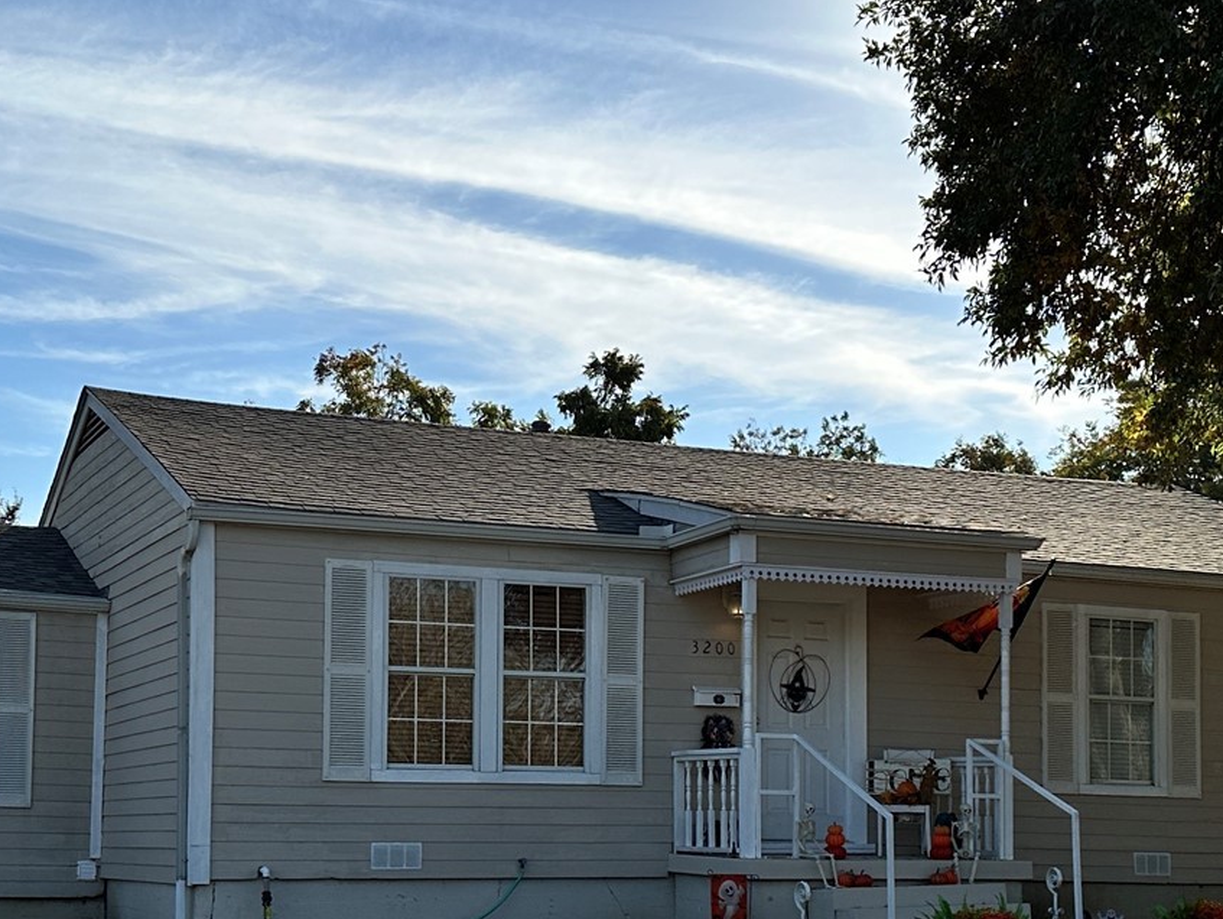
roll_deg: -0.6
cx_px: 585
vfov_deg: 24.8
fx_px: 2050
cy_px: 734
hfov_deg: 33.2
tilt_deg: +3.6
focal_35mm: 58
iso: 80
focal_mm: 6.86
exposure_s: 1/6623
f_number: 1.78
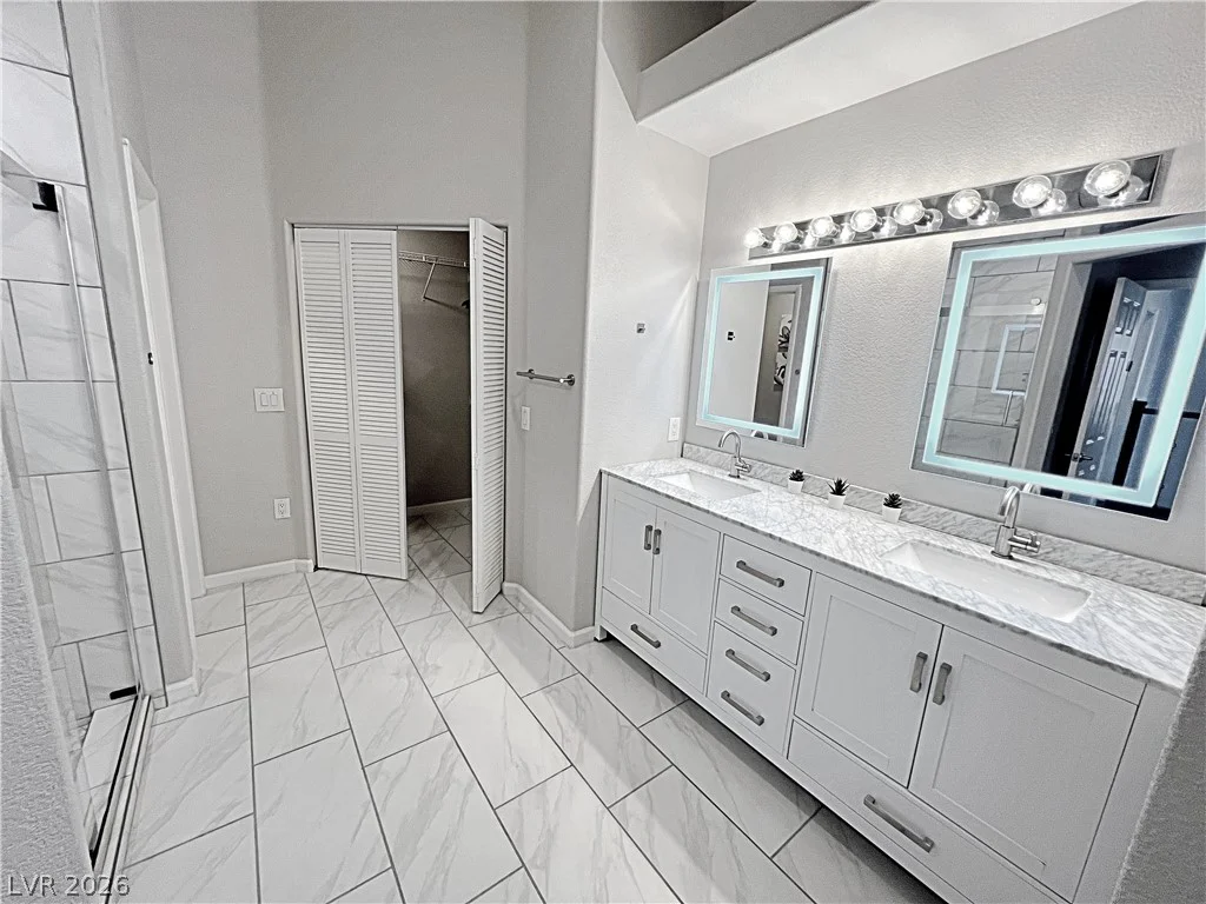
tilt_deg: -11.7
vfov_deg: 89.9
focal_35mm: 13
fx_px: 453
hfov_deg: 106.2
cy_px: 452
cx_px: 603
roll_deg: -3.1
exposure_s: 1/120
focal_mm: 1.57
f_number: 1.8
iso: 80
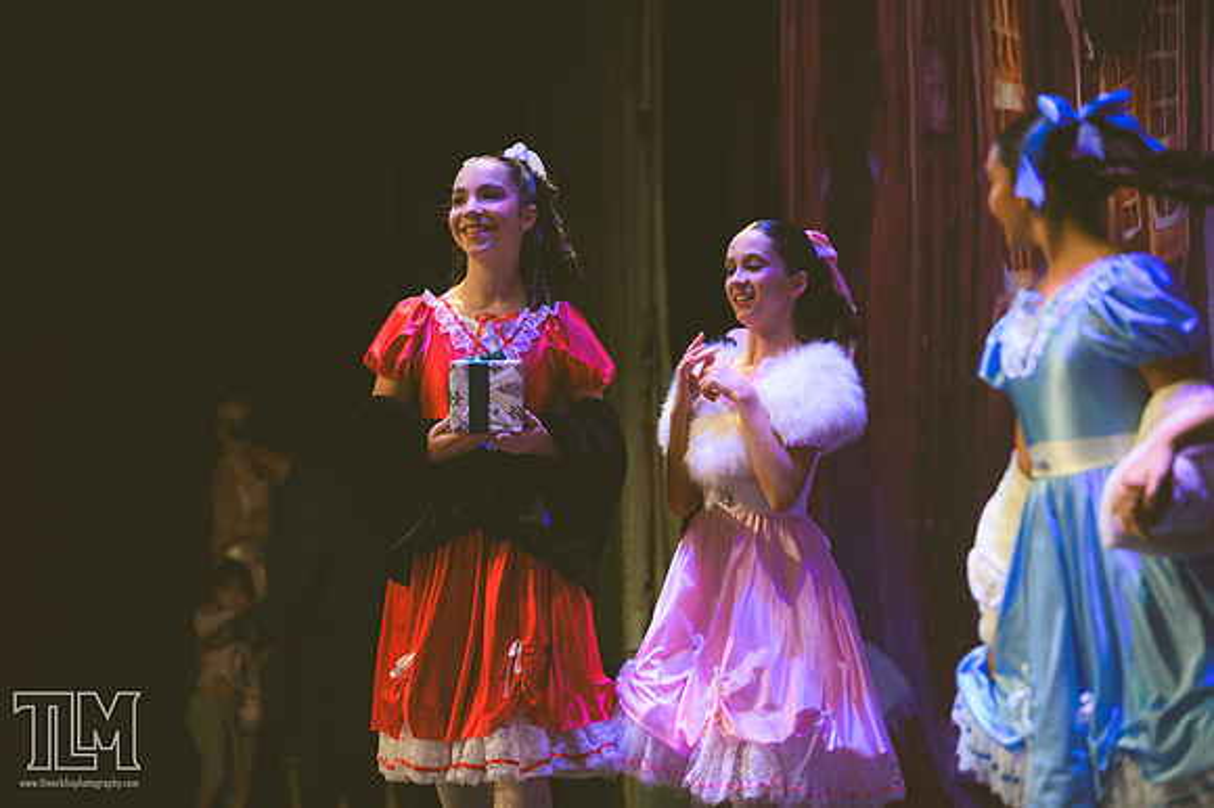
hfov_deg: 17.1
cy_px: 404
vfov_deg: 11.4
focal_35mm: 120
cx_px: 607
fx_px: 4044
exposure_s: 1/250
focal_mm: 120
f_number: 2.8
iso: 640
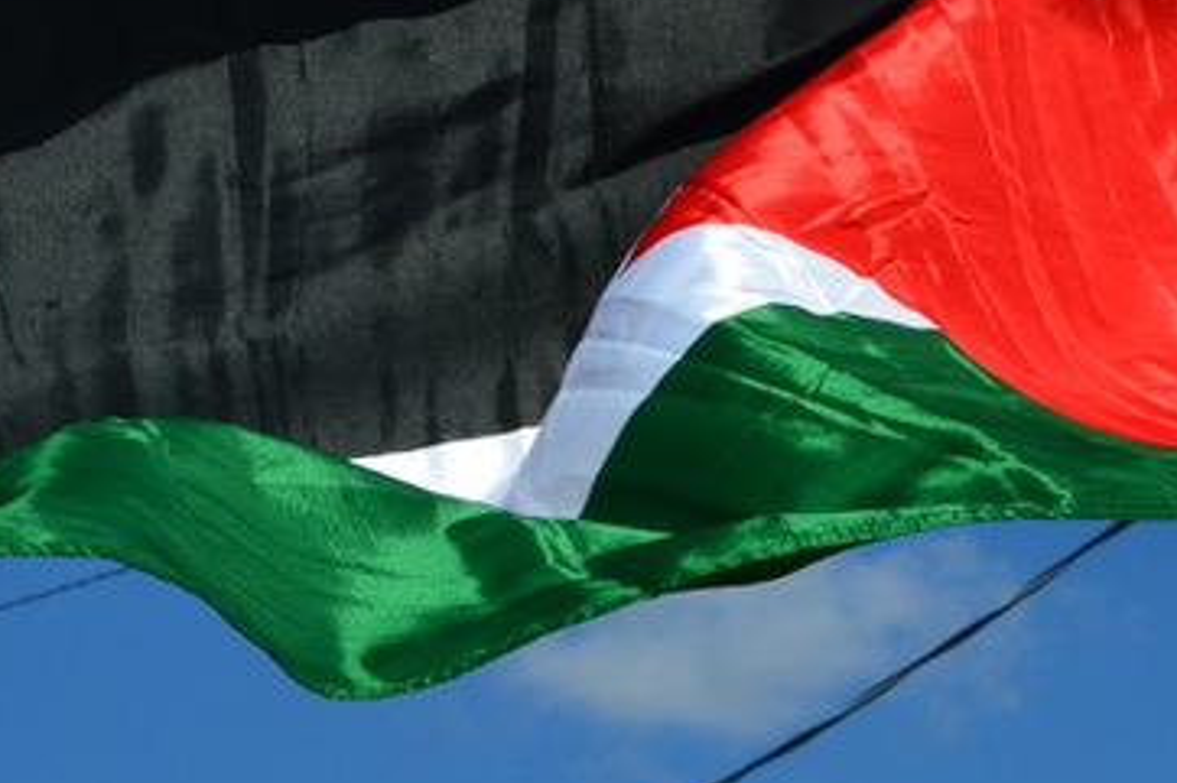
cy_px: 32
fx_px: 8088
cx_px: 1310
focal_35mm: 248
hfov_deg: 8.3
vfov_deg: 5.5
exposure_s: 1/500
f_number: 11
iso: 250
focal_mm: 55
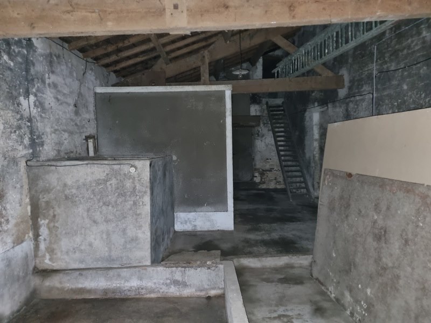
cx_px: 216
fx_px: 324
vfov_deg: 53.1
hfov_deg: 67.3
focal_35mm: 26
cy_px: 162
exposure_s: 1/10
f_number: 1.8
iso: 410
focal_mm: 5.4
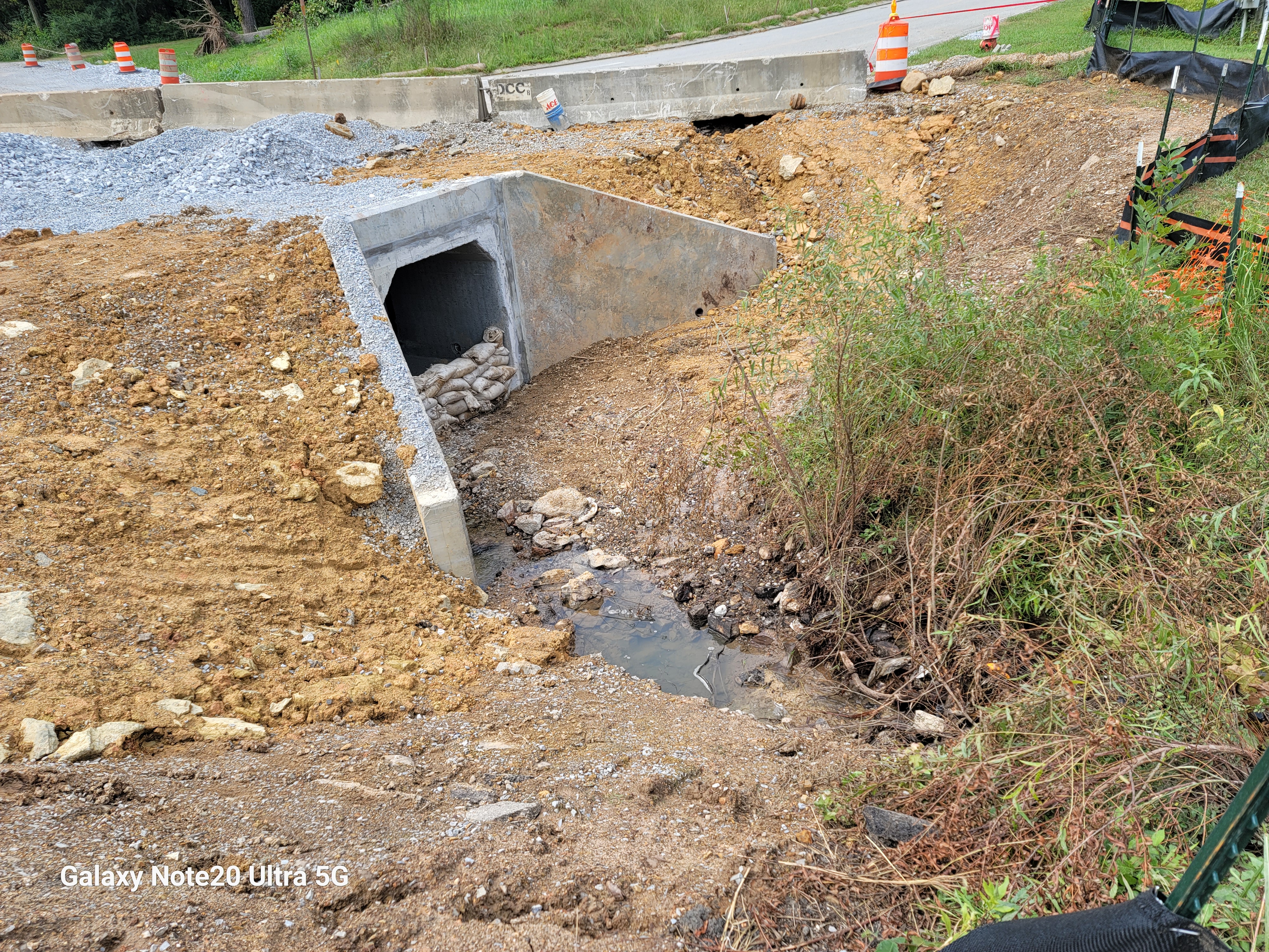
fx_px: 916
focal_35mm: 25
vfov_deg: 54.9
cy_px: 476
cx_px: 634
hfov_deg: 69.4
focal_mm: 7
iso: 20
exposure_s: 1/463
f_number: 1.8
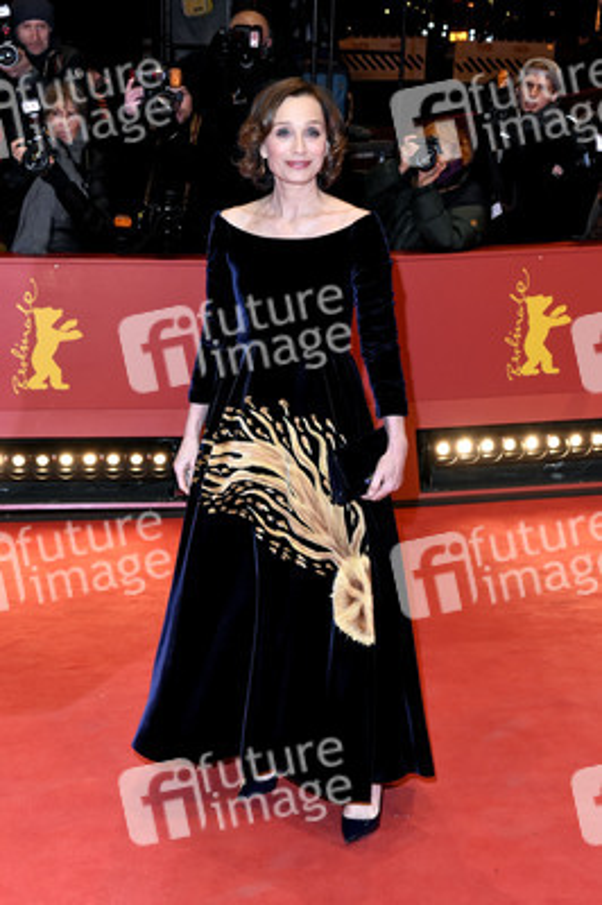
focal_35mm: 51
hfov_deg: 26.4
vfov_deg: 38.9
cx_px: 301
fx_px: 1281
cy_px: 452
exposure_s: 1/250
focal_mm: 34
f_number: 6.3
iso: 1600
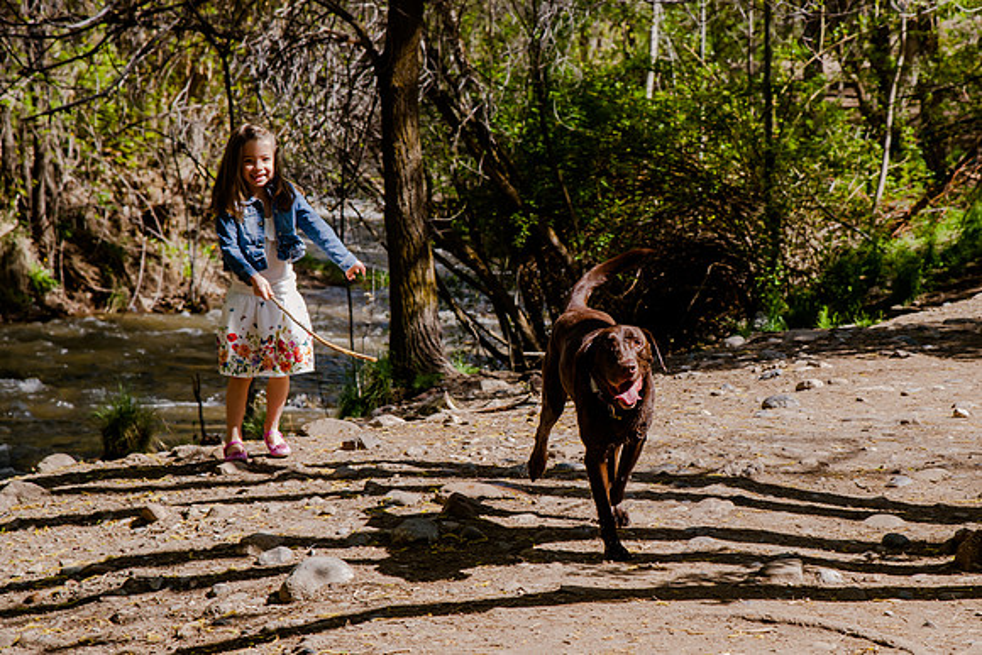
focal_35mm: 122
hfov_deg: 16.7
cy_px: 381
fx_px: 3339
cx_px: 637
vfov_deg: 11.2
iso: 200
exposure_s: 1/160
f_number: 7.1
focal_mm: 92
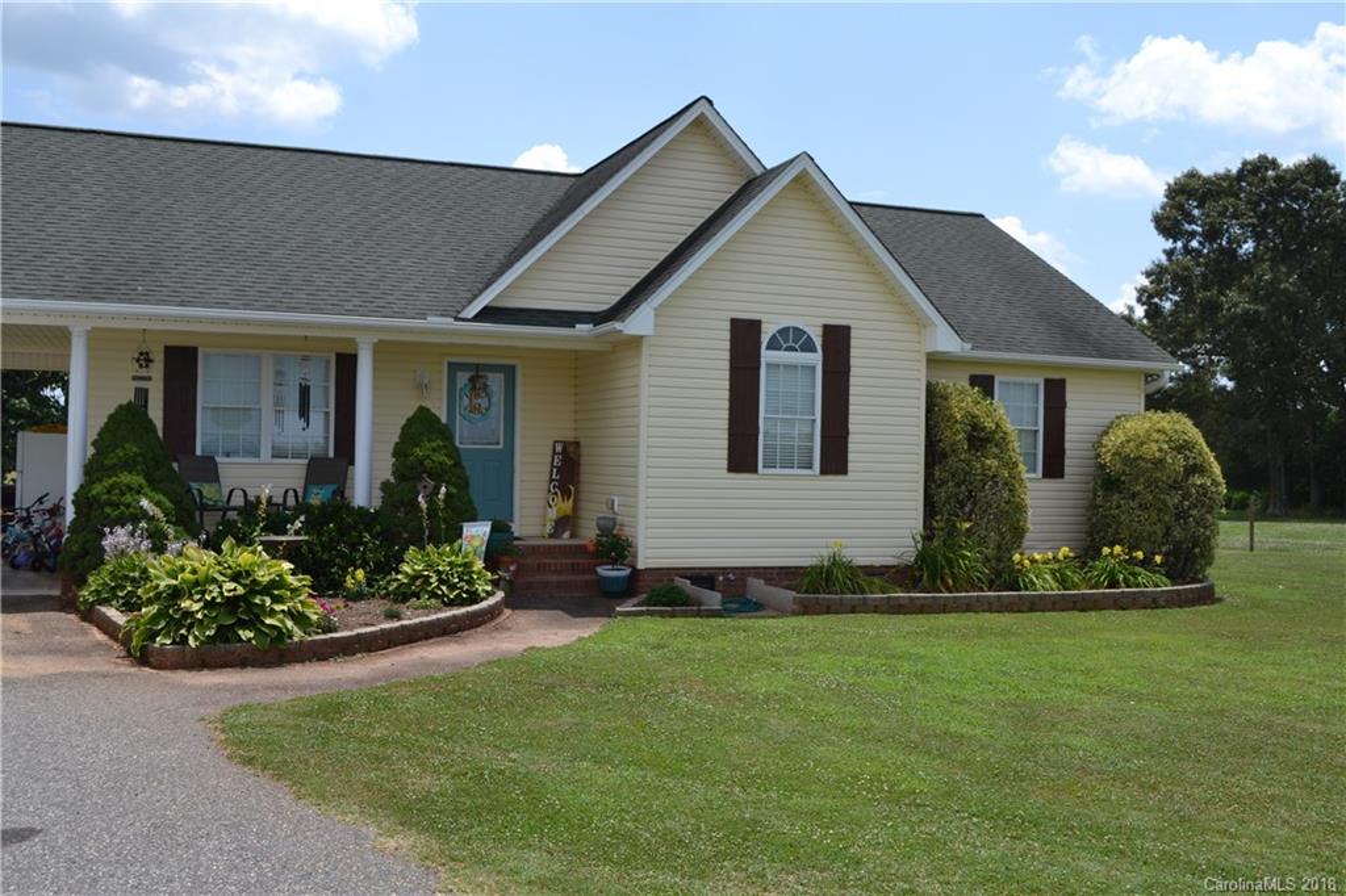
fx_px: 1345
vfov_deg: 36.8
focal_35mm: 36
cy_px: 448
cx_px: 673
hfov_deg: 53.1
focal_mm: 24
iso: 100
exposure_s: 1/250
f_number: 8
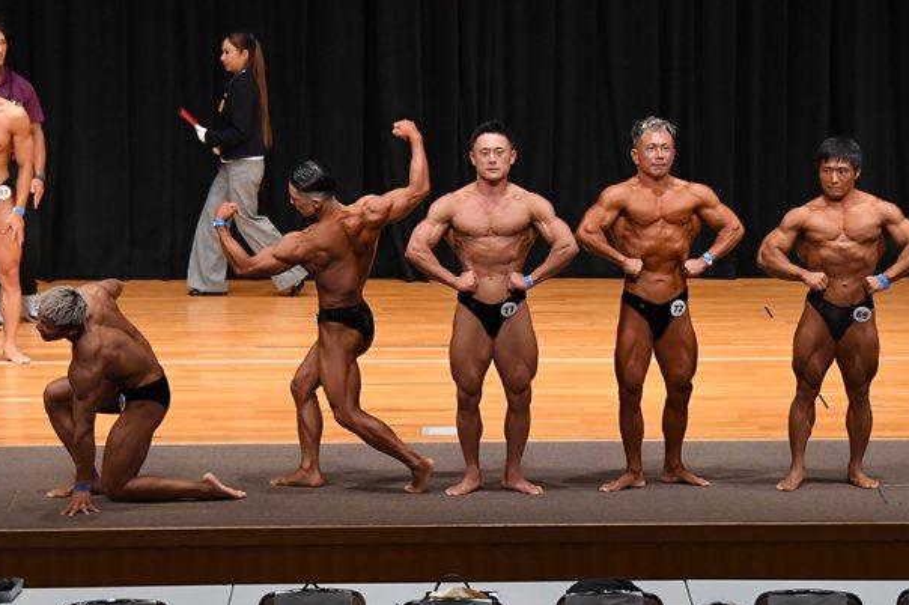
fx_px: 4113
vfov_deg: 8.4
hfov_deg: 12.6
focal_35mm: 163
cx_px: 517
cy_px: 301
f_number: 5.6
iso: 4000
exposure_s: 1/400
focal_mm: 85
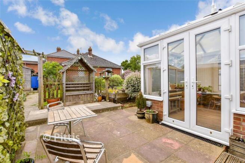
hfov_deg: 100.4
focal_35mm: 15
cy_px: 82
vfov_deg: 77.4
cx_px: 122
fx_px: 102
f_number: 8
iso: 160
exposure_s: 1/200
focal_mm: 10
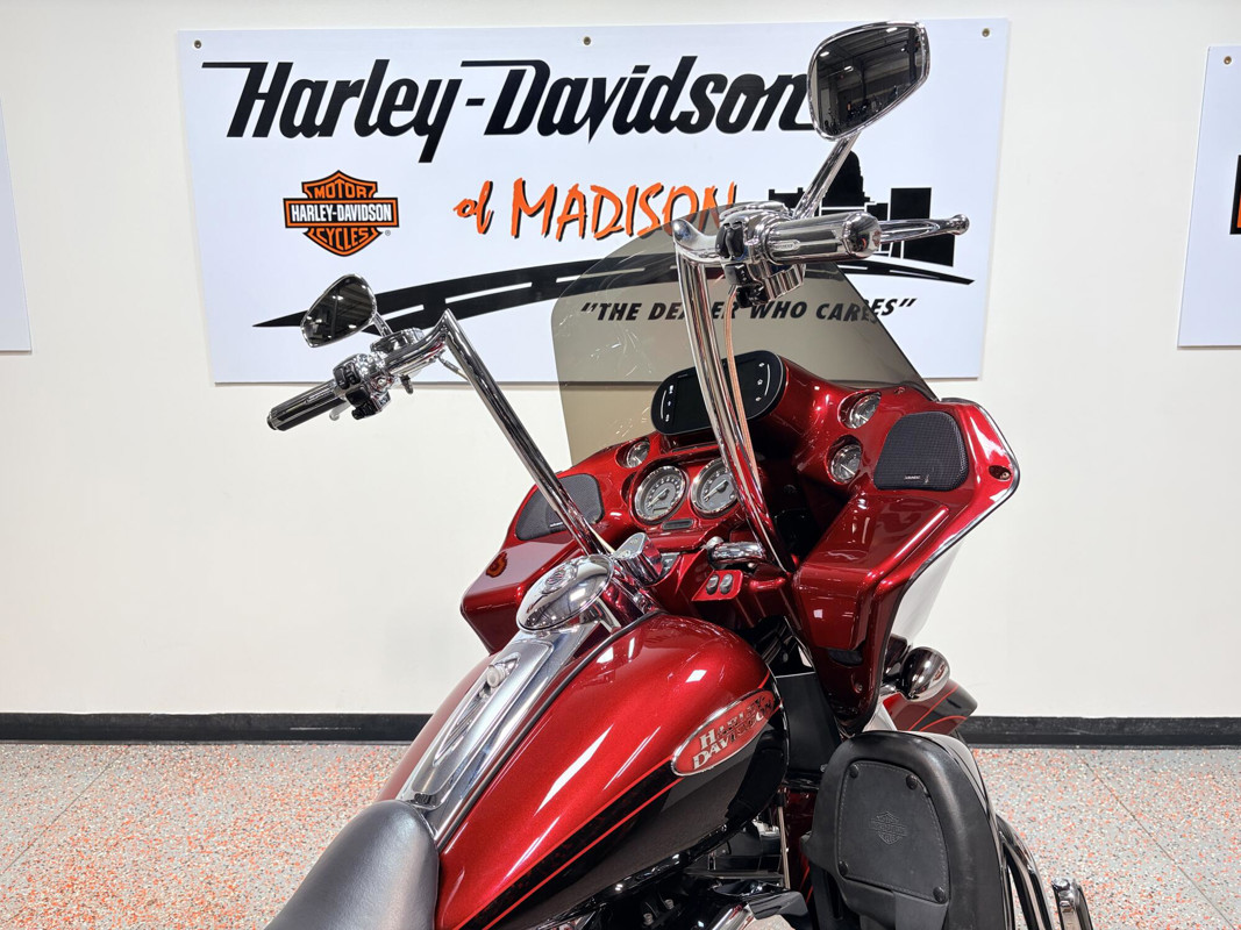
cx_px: 620
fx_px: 932
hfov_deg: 67.3
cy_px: 465
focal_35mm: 26
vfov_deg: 53.1
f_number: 1.6
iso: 40
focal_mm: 5.96
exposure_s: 1/120
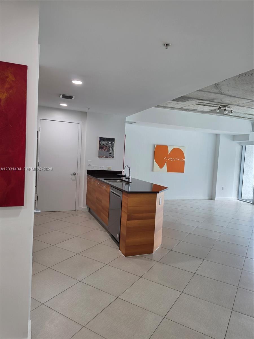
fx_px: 225
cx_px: 127
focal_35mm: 23
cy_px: 170
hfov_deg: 58.9
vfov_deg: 73.9
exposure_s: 1/120
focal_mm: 6.5
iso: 80
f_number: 1.4
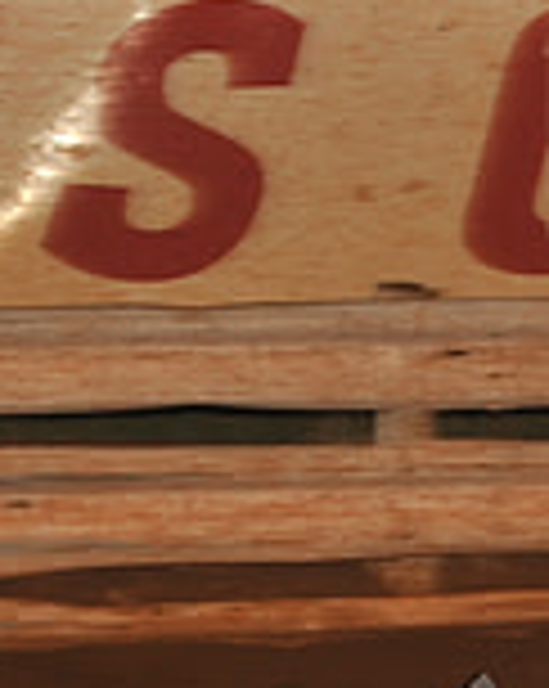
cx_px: 1143
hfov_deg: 3.6
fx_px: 8690
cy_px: 650
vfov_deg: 4.5
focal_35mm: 427
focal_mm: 120
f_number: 6.3
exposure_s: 1/320
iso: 800
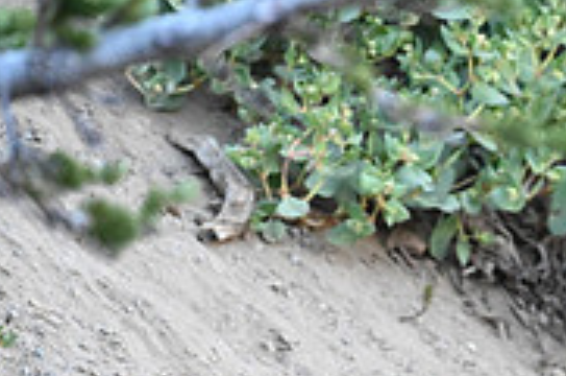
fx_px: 30243
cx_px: 813
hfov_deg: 1.1
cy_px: 503
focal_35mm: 1927
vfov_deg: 0.7
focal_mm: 600
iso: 6400
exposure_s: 1/800
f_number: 6.3
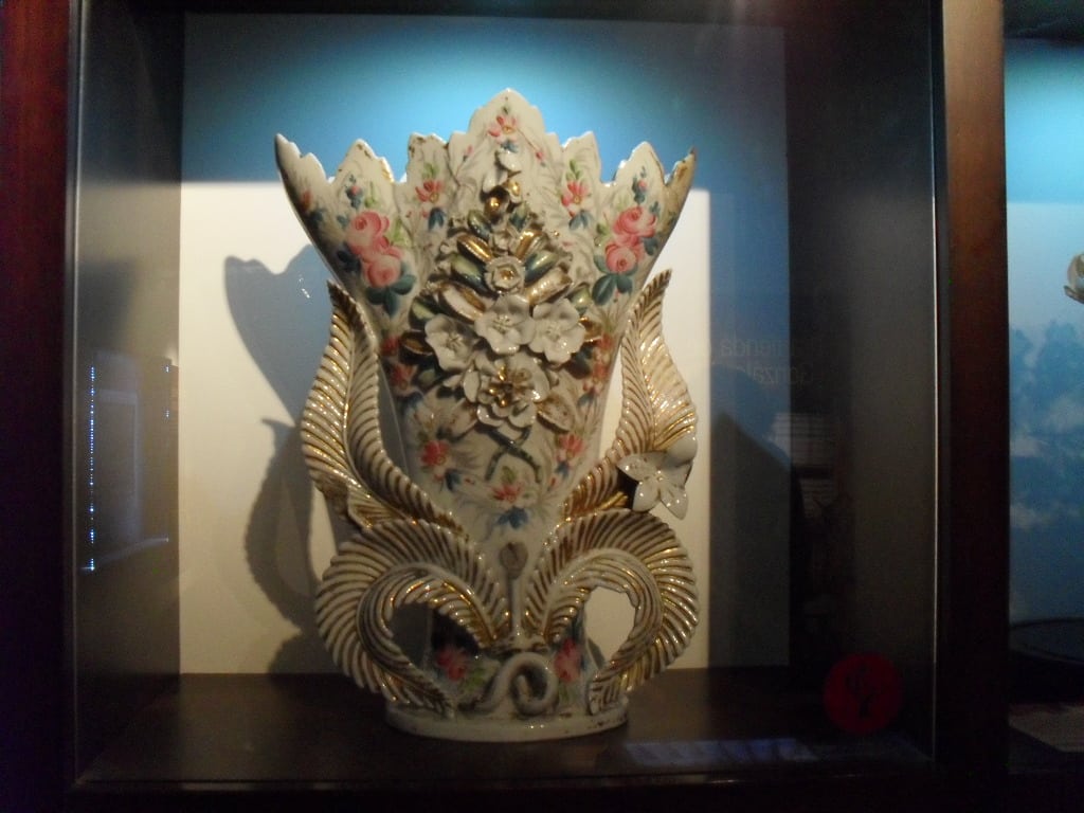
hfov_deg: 52.6
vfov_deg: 40.7
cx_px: 542
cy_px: 406
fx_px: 1096
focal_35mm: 35
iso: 400
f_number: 3.2
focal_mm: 6.3
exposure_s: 1/10
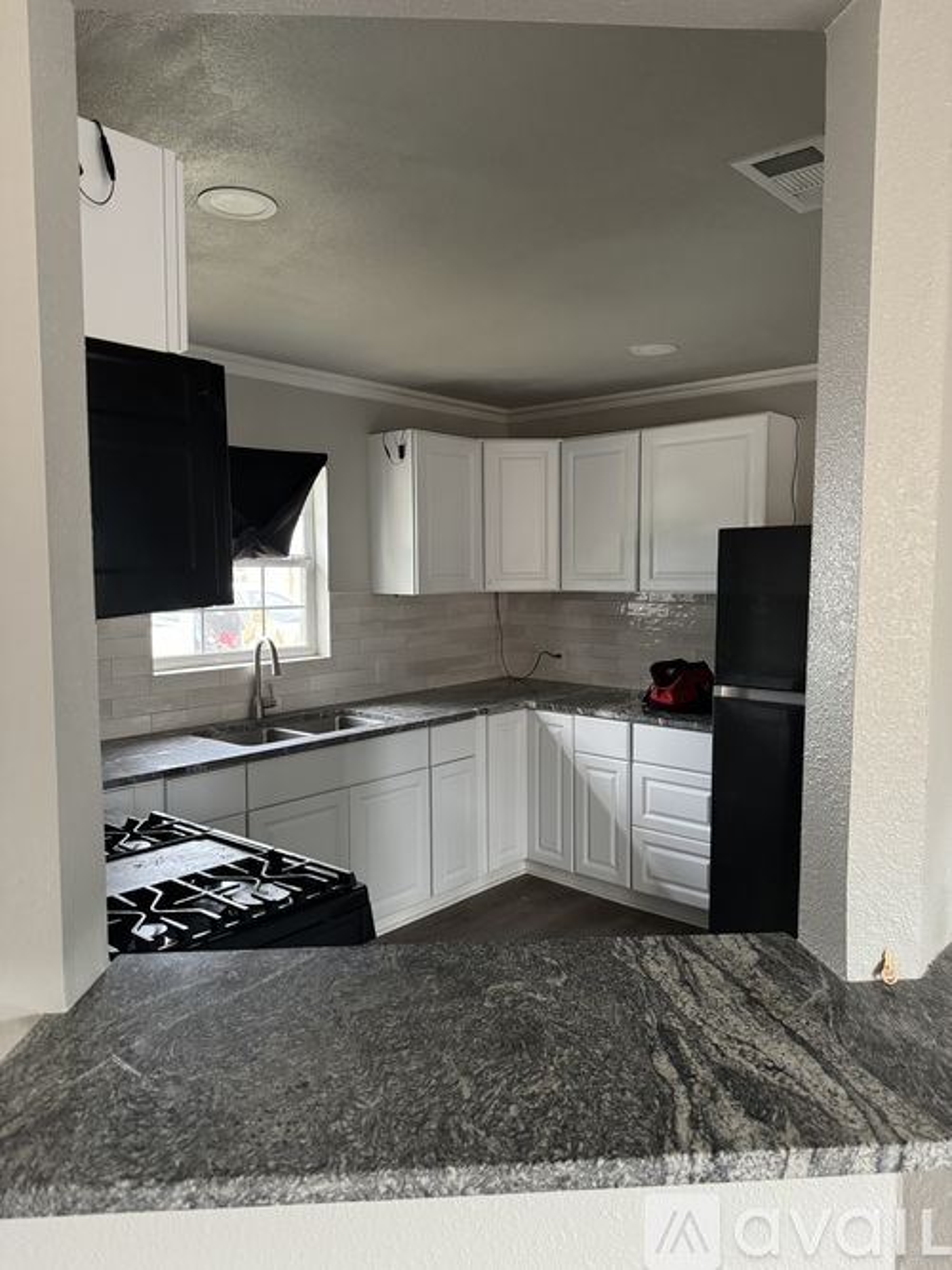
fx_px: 880
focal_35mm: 24
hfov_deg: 56.8
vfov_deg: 71.6
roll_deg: -0.1
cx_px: 476
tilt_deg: -4.7
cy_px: 635
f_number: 1.78
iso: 640
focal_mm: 6.76
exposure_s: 1/60
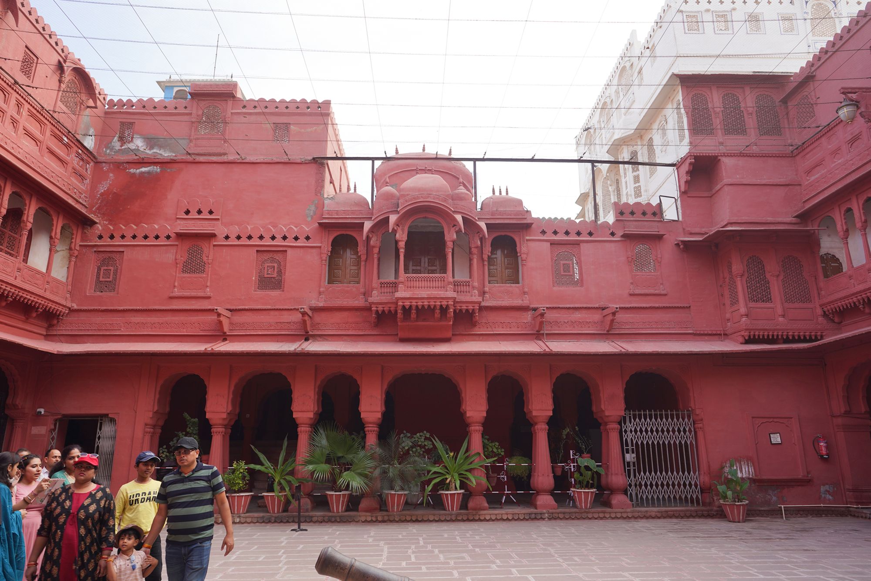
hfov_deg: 73.7
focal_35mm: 24
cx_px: 436
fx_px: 581
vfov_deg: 53.1
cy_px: 290
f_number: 5
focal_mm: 24
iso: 100
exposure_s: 1/100
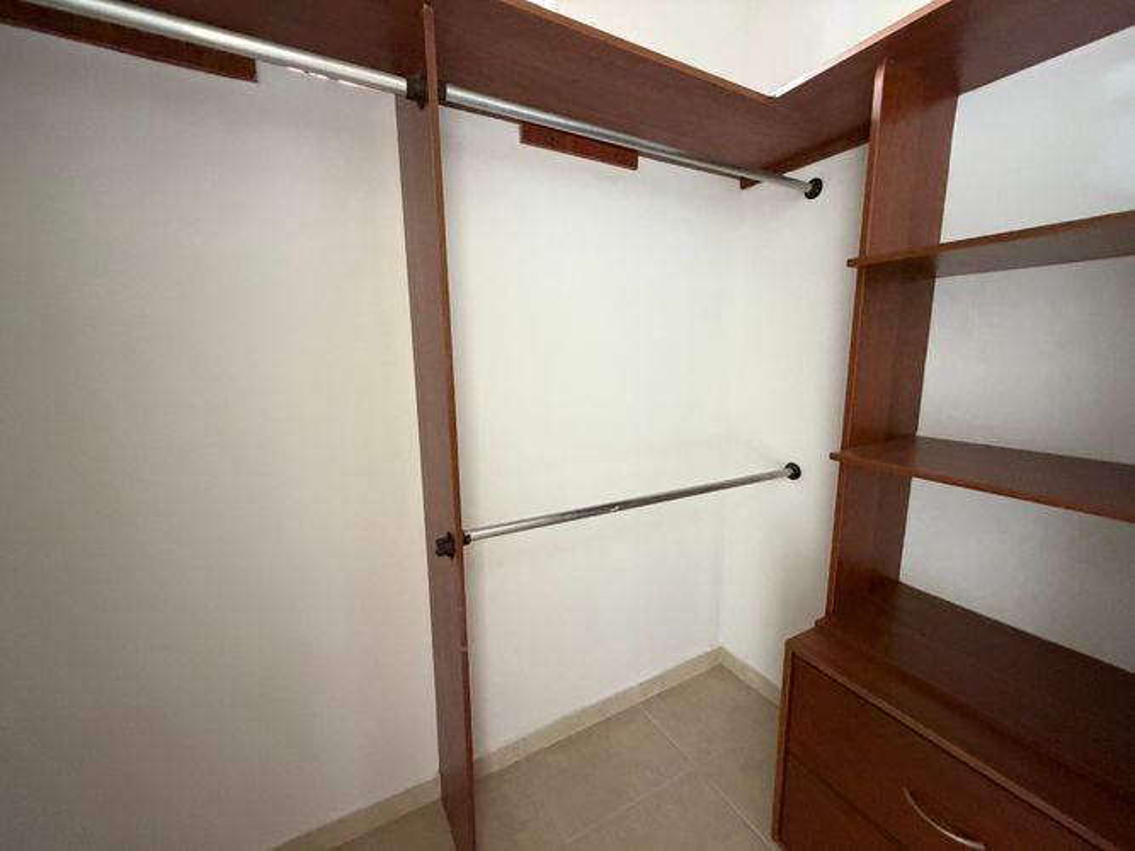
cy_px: 426
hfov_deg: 102.1
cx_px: 568
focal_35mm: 14
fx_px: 459
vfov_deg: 85.7
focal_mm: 2.22
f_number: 2.2
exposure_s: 1/60
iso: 400
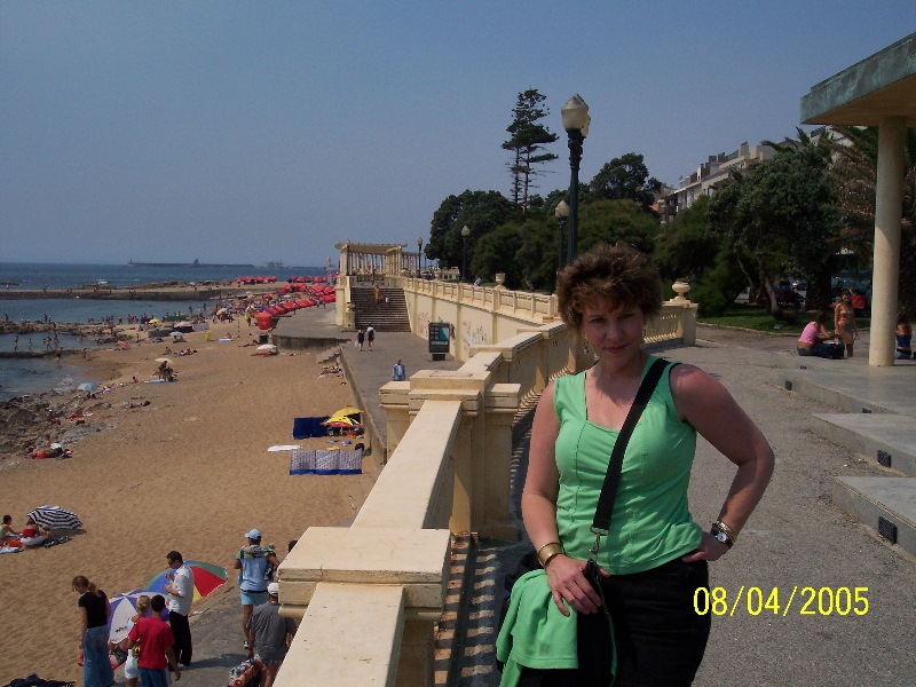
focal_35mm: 38
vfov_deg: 37.7
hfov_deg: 49.0
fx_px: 1006
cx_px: 458
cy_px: 344
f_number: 4.8
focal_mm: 8
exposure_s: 1/1000
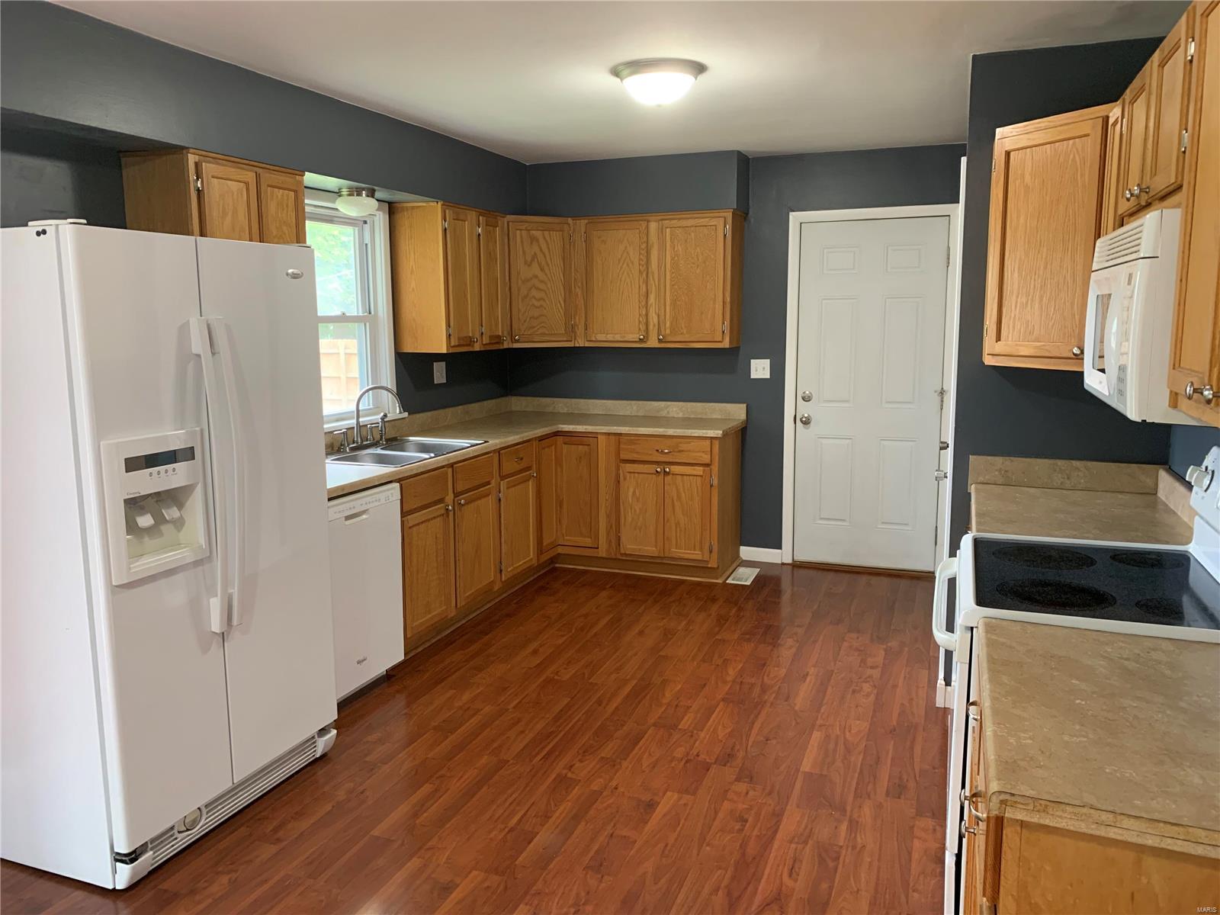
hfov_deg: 67.3
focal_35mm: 26
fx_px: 916
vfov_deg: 53.1
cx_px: 610
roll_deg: +0.8
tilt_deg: -10.9
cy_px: 458
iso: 250
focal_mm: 4.25
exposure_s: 1/60
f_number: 1.8
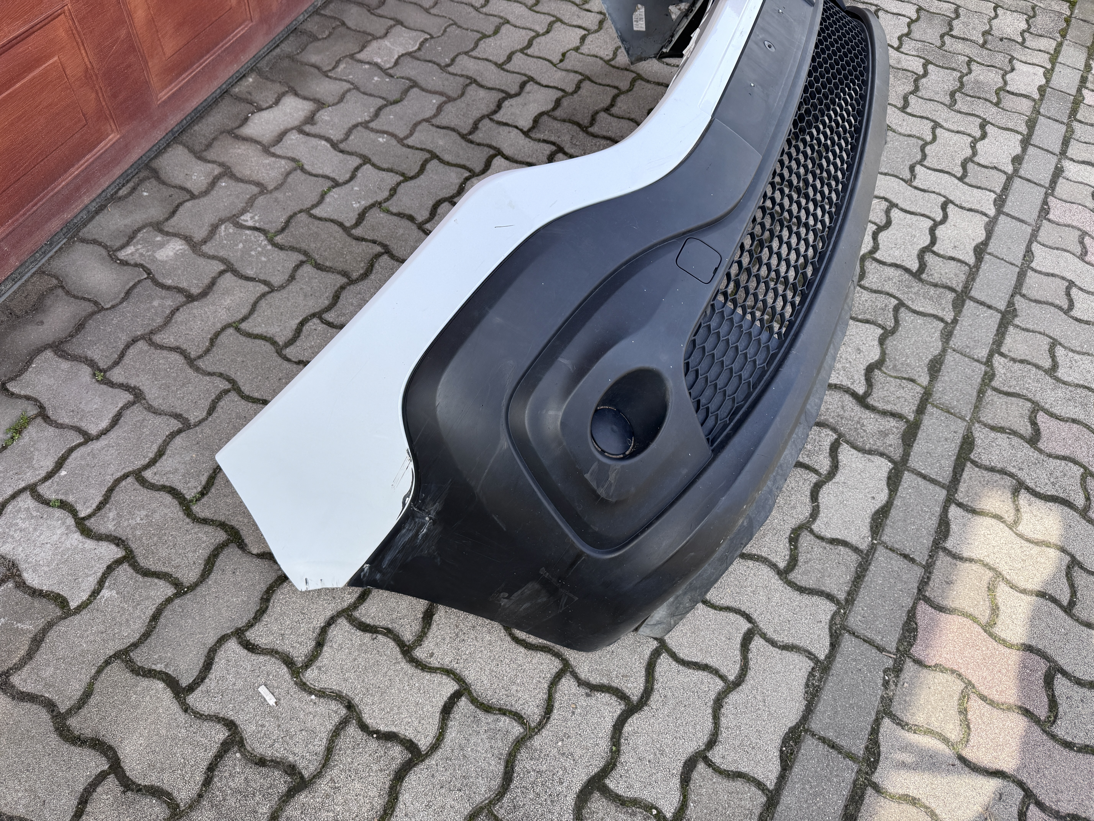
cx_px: 547
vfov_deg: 56.8
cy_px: 410
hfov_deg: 71.6
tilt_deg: -51.9
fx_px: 758
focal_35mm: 24
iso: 80
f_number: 1.78
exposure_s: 1/1112
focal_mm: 6.76
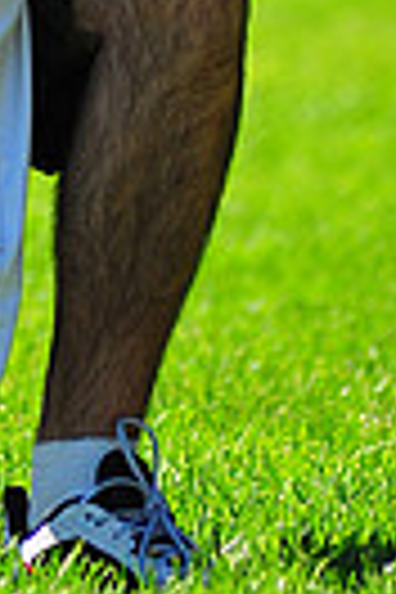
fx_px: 13034
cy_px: -418
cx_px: -306
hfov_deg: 1.7
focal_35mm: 790
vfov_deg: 2.6
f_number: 4.5
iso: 200
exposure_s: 1/1000
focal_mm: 180
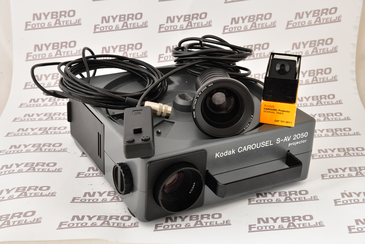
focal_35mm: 65
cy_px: 122
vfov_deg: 20.9
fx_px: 659
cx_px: 182
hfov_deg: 31.0
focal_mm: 65
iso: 1600
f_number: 13
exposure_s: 1/160
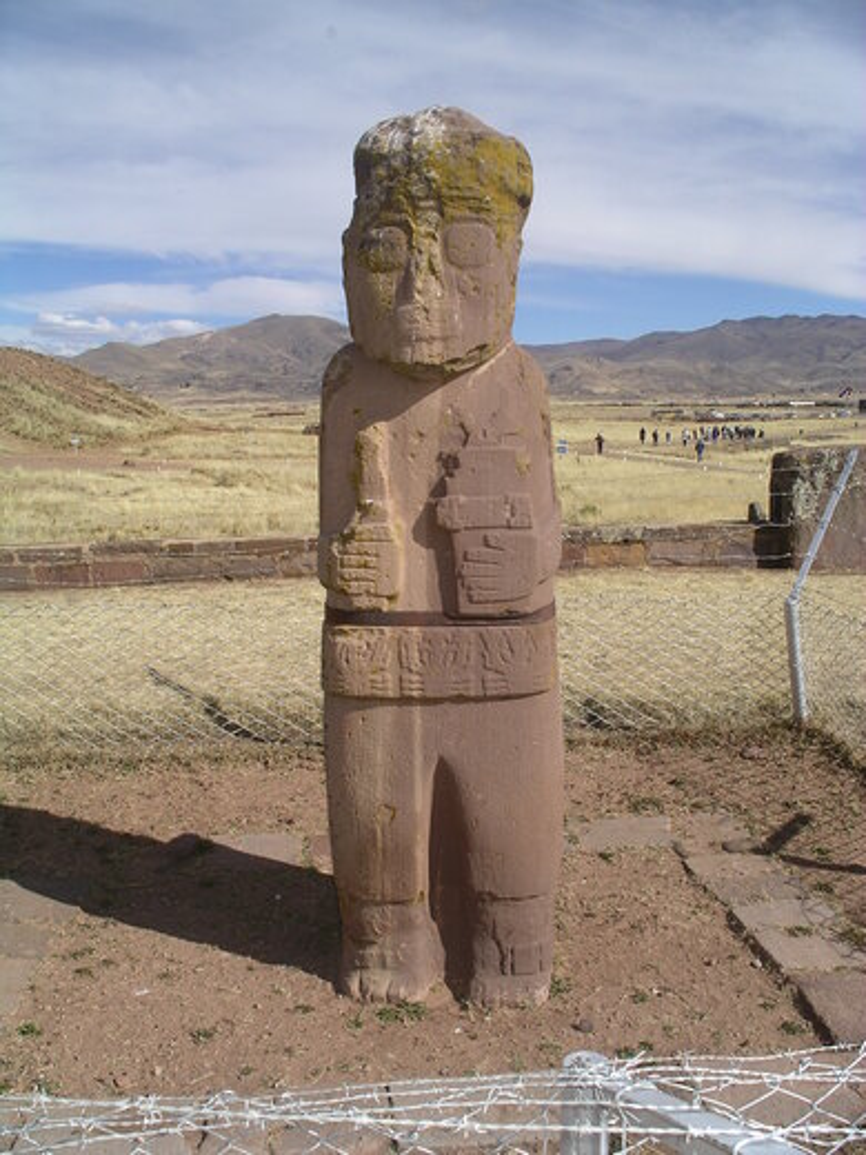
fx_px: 1234
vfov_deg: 50.1
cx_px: 433
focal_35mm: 37
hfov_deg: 38.7
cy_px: 578
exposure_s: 1/560
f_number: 6
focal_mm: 7.8
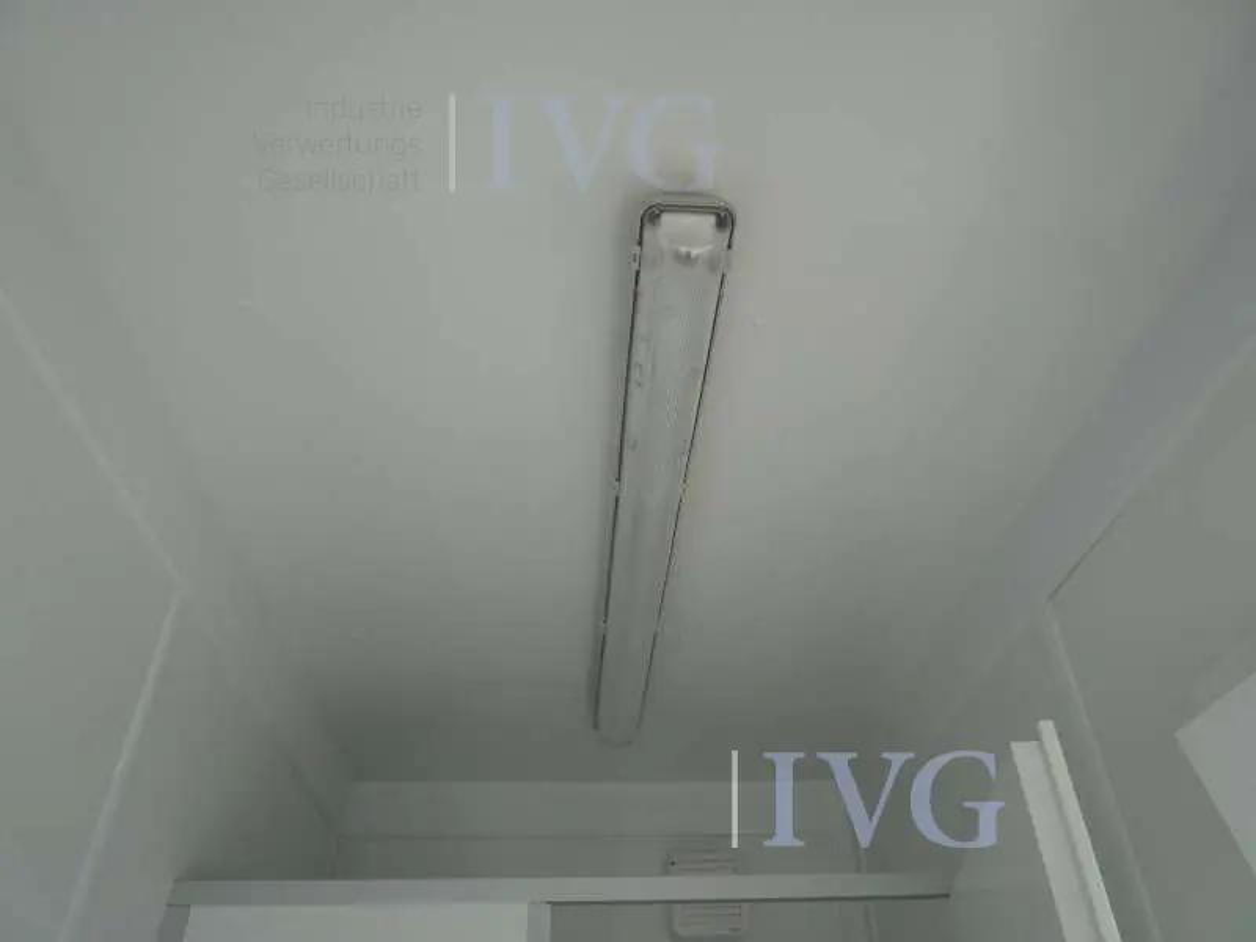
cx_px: 628
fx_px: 871
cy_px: 471
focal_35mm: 24
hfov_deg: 71.6
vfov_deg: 56.8
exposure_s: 1/160
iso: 80
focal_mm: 4.3
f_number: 3.3
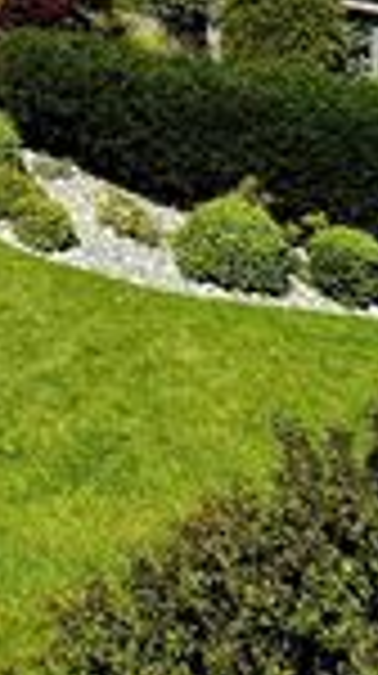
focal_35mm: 51
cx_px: -364
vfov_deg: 32.9
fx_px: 912
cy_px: -146
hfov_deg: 17.4
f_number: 2.2
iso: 50
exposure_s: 1/2564
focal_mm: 2.22
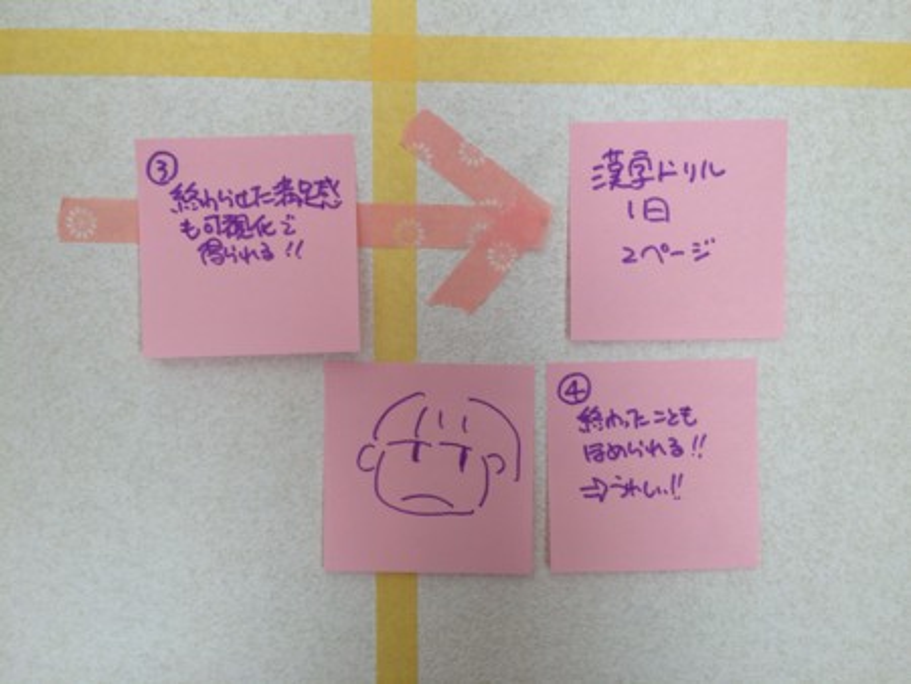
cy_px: 342
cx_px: 456
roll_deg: +0.2
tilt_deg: -5.9
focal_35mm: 29
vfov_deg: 48.3
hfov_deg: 61.6
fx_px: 764
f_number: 2.2
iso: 32
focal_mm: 4.15
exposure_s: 1/60
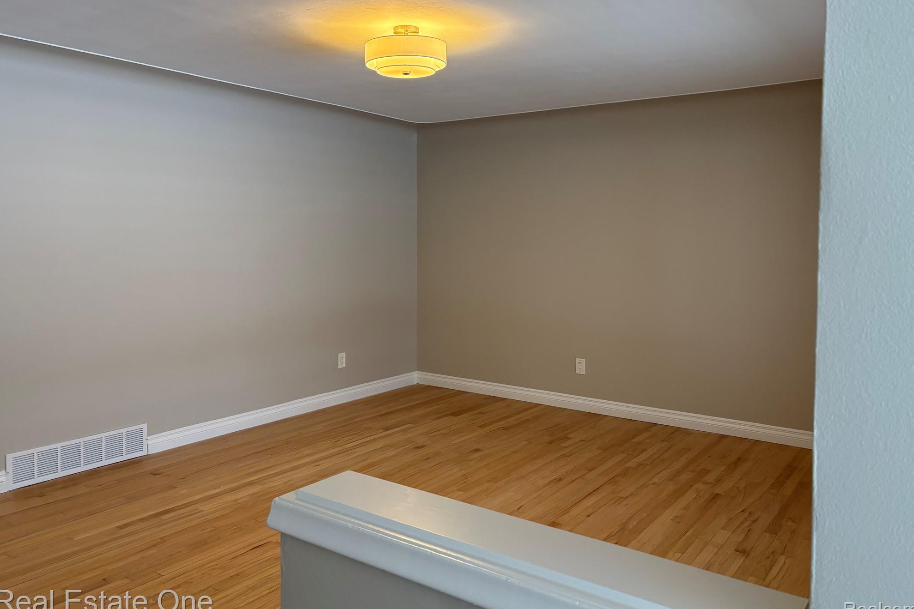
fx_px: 711
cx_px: 462
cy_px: 268
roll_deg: -1.9
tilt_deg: -2.4
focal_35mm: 28
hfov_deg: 65.5
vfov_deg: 46.3
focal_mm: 5.96
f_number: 1.6
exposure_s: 1/120
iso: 125
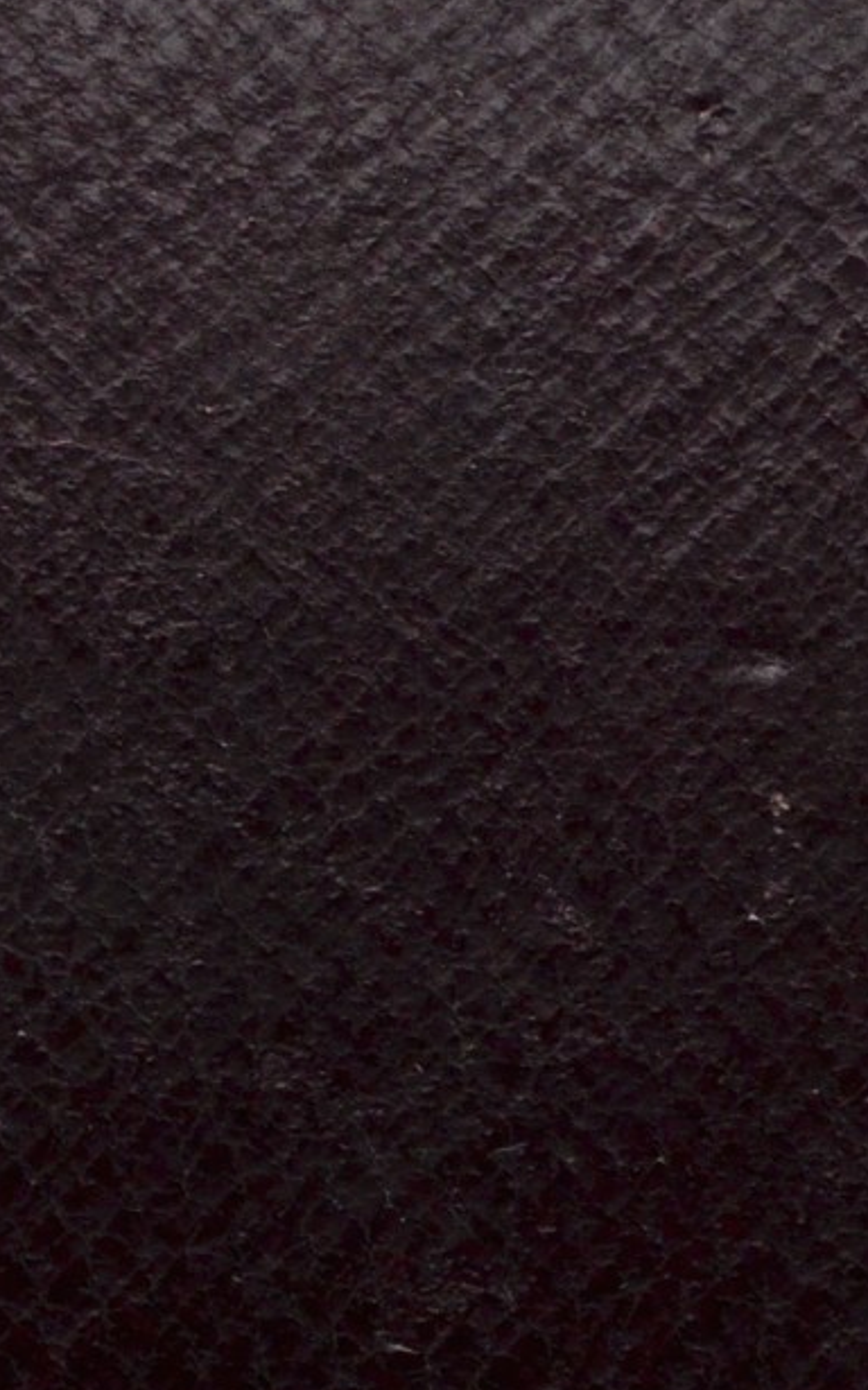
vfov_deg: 13.2
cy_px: 694
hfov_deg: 8.2
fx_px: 6022
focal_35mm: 159
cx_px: 448
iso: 400
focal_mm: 26
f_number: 14
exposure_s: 1/250
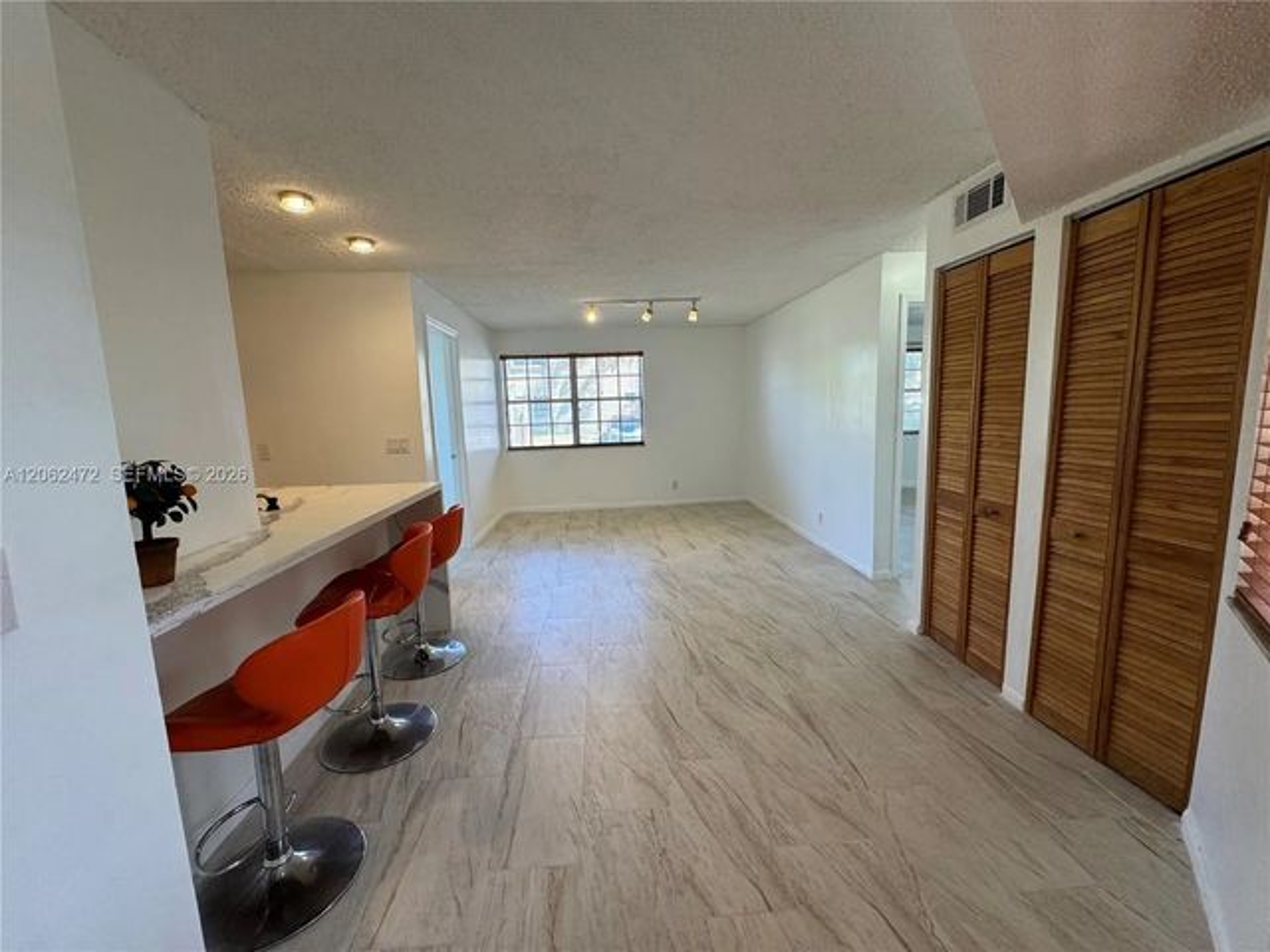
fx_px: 514
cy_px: 476
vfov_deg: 85.7
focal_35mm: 14
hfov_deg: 102.1
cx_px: 635
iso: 80
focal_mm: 2.22
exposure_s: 1/120
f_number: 2.2
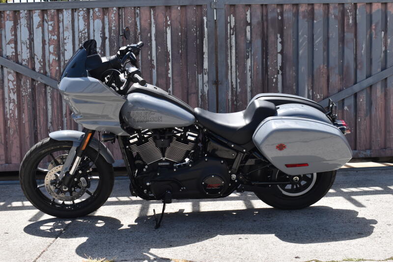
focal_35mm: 48
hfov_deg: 41.1
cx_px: 196
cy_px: 131
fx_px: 524
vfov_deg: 28.1
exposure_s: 1/250
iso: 100
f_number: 8
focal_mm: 32
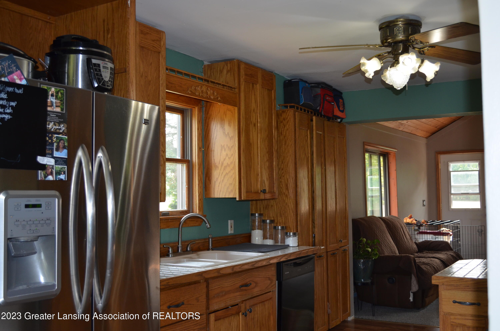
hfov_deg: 49.6
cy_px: 166
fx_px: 541
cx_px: 250
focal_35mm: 39
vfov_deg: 34.1
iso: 400
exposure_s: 1/80
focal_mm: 26
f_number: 4.2
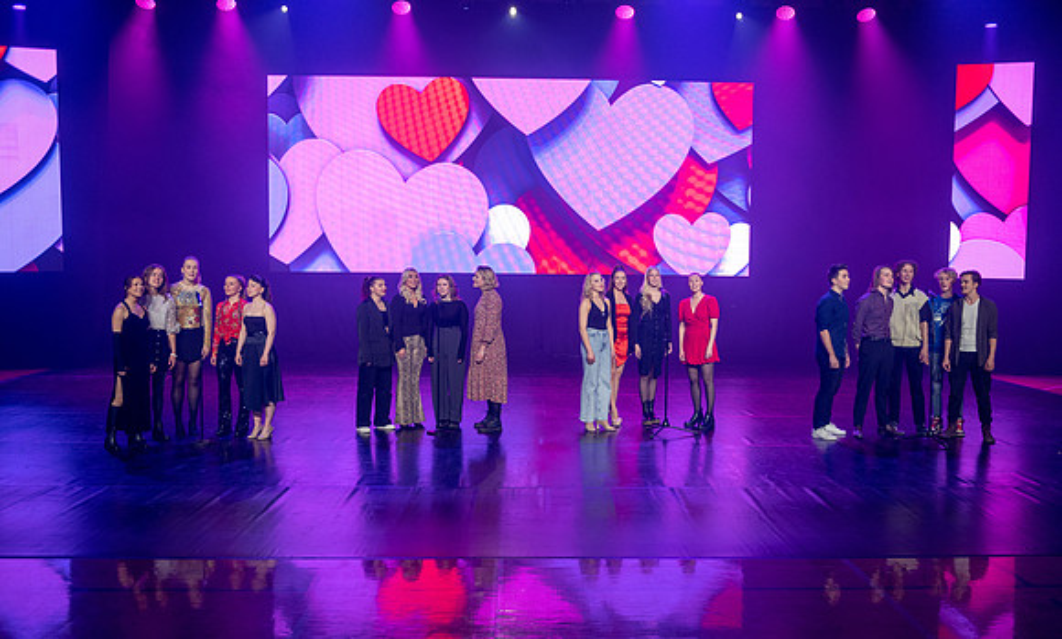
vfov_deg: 34.5
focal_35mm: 36
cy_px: 336
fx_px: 1030
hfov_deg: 54.5
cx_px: 553
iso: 1250
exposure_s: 1/100
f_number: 2.8
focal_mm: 32
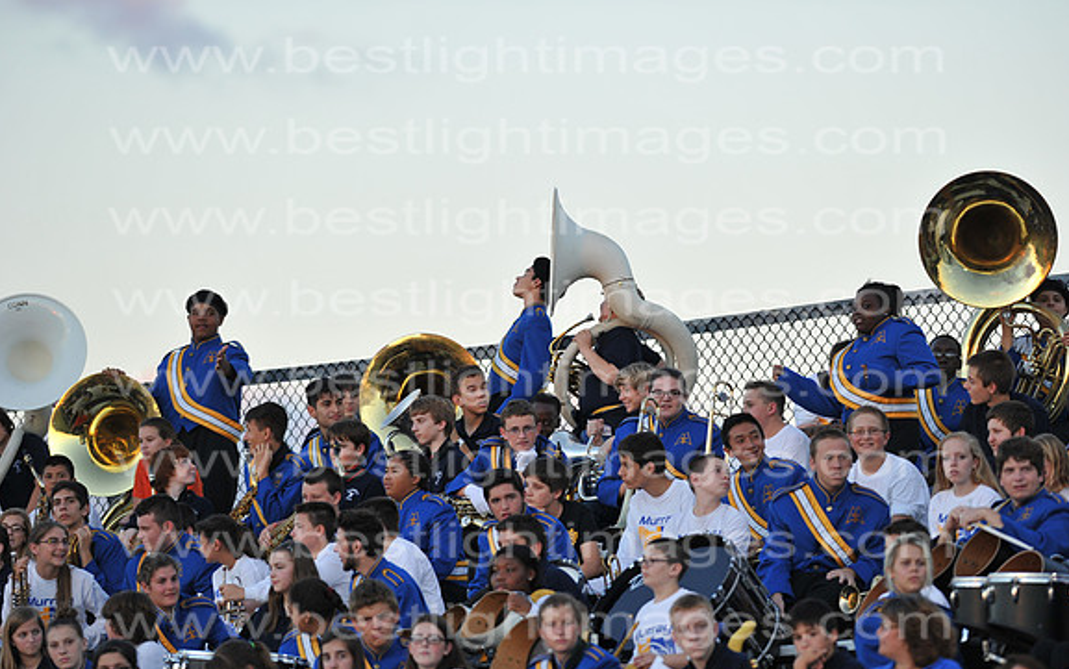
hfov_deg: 6.8
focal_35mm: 307
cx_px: 534
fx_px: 8947
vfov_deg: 4.3
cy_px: 343
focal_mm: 300
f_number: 4
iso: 1000
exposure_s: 1/640
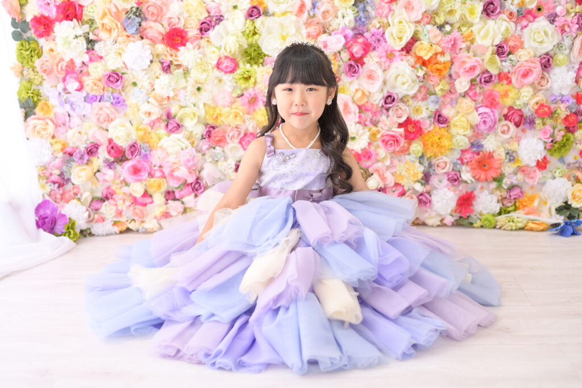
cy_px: 194
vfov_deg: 27.0
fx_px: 808
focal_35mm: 50
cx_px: 291
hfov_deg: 39.6
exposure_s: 1/200
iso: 200
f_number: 2.8
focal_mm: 50
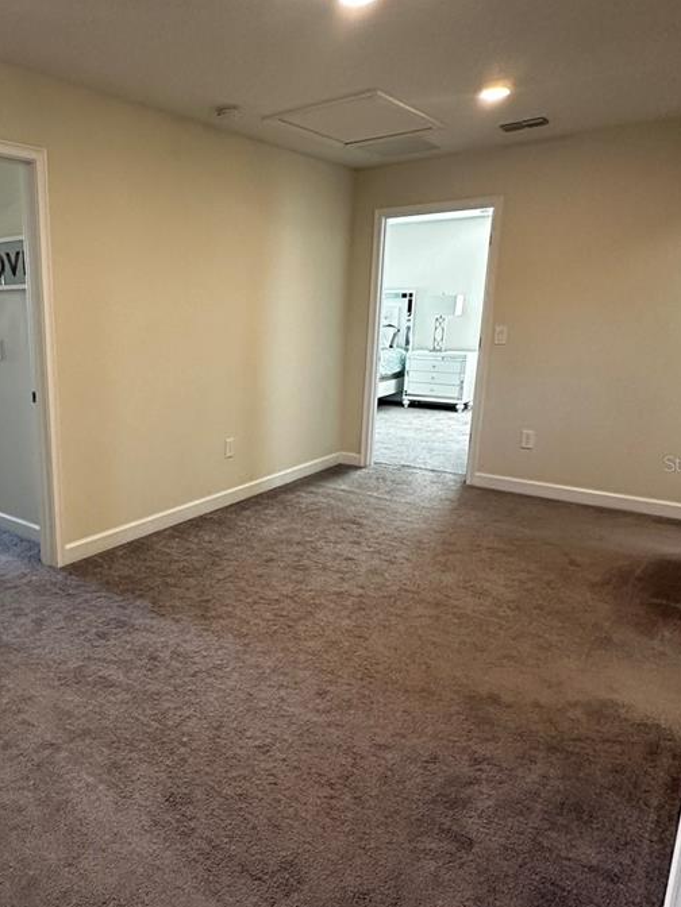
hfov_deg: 51.9
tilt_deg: -13.3
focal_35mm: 25
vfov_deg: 69.4
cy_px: 463
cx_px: 151
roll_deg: +0.8
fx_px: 656
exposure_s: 1/120
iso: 400
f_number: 2.2
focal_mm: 2.22
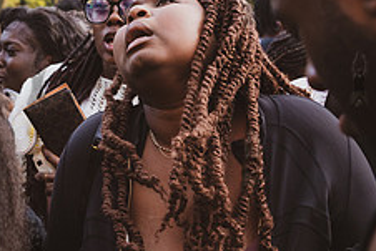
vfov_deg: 12.1
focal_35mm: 113
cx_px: 37
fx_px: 1181
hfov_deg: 17.8
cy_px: 77
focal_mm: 44
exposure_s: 1/400
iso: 1000
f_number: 4.5
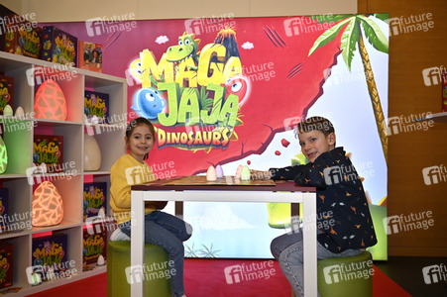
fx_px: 347
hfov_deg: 65.5
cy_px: 148
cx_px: 224
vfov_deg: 46.3
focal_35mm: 28
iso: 250
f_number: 2.8
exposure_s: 1/200
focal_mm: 28
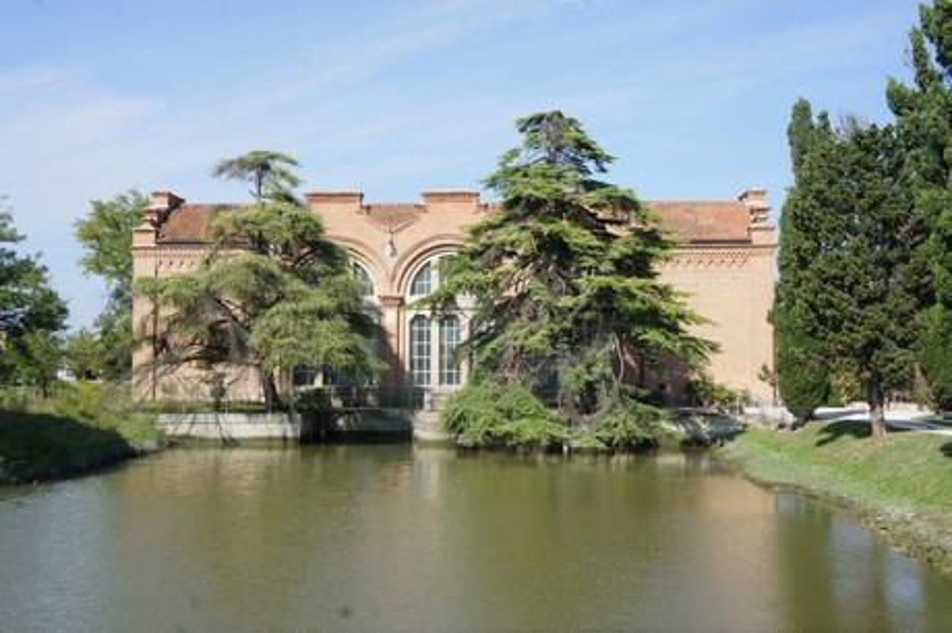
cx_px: 476
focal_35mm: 45
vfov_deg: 29.8
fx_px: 1189
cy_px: 316
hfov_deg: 43.6
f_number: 13
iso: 200
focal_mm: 30
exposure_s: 1/160
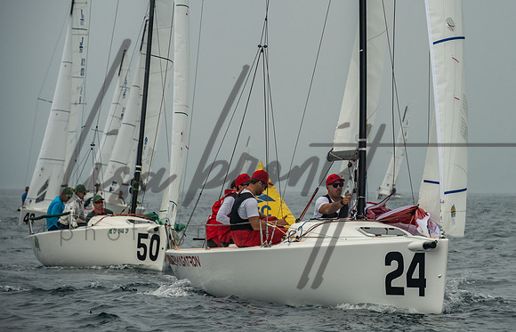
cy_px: 154
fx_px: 3425
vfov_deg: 5.5
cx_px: 305
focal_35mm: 242
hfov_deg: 8.6
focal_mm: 200
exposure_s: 1/3200
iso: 800
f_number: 9
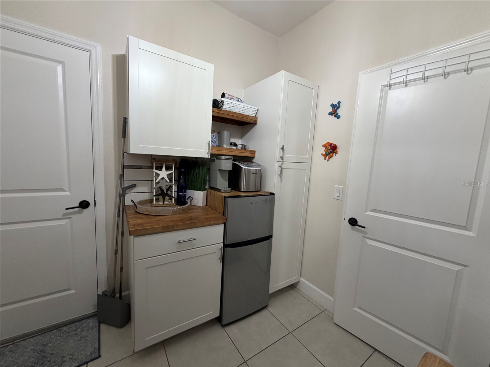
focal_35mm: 14
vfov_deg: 85.7
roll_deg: -2.1
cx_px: 245
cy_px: 184
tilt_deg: -7.9
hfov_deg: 102.1
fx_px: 198
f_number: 2.2
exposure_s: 1/60
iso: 250
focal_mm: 2.22
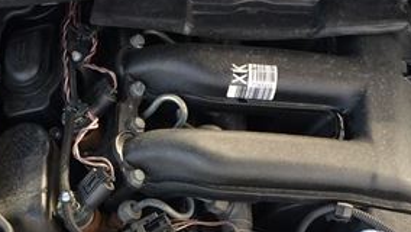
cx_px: 164
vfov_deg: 13.3
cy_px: 276
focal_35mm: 89
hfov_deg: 23.9
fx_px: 970
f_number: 2.2
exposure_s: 1/100
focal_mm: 4.15
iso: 50
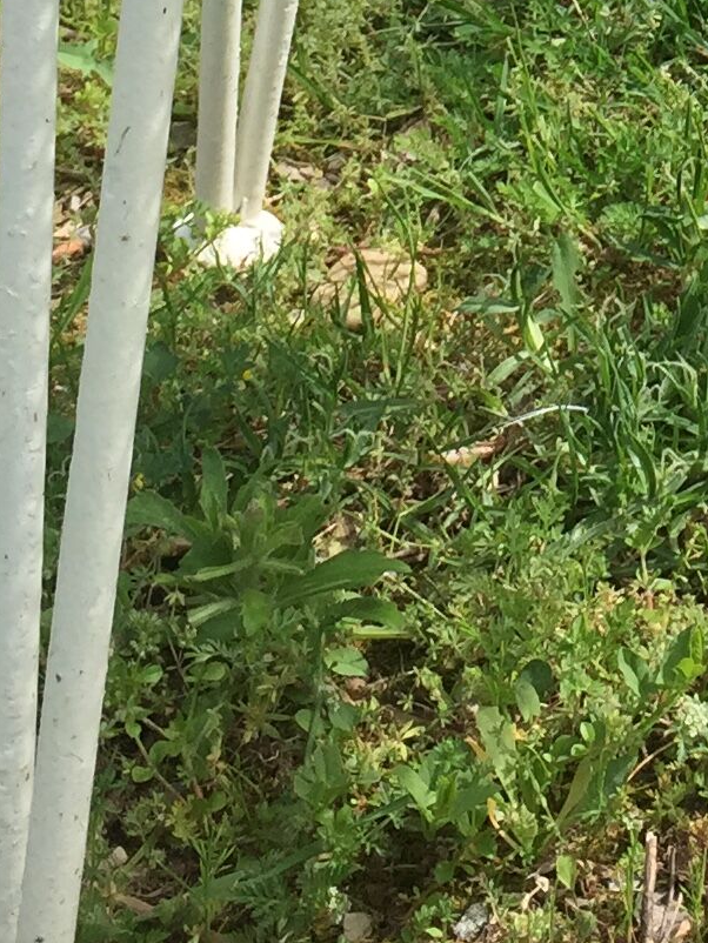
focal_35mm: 118
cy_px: -412
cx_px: 776
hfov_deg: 12.4
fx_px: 3216
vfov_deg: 15.6
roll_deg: -0.4
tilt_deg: -16.9
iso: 32
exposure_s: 1/1199
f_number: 2.2
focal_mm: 4.15
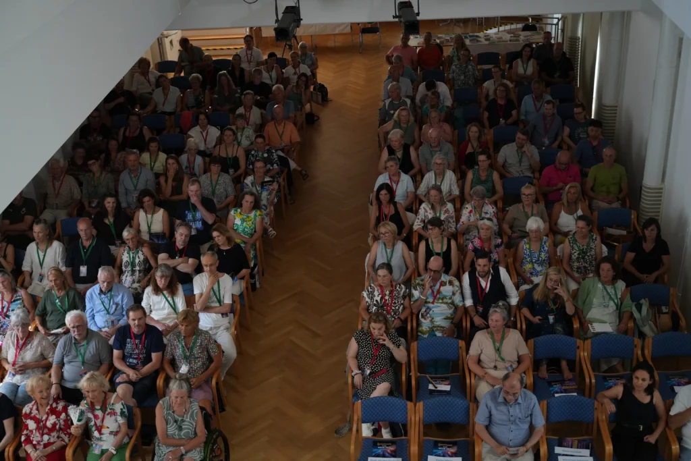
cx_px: 346
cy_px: 230
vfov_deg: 29.9
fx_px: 864
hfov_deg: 43.6
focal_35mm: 45
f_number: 2.8
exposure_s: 1/200
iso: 1250
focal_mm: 45
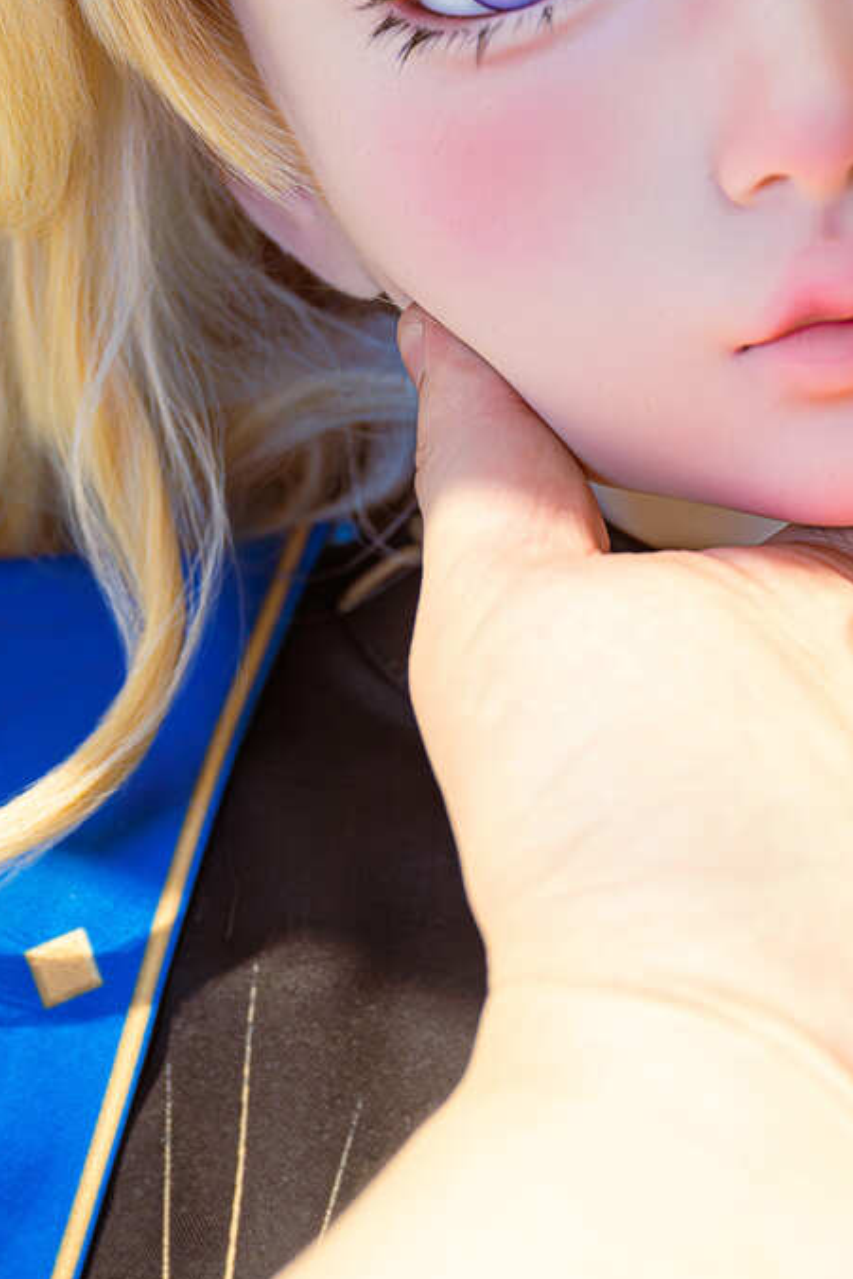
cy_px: 197
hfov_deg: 14.9
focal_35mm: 91
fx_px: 3232
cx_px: 681
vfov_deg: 22.0
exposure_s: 1/160
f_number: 3.5
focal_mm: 41
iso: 800
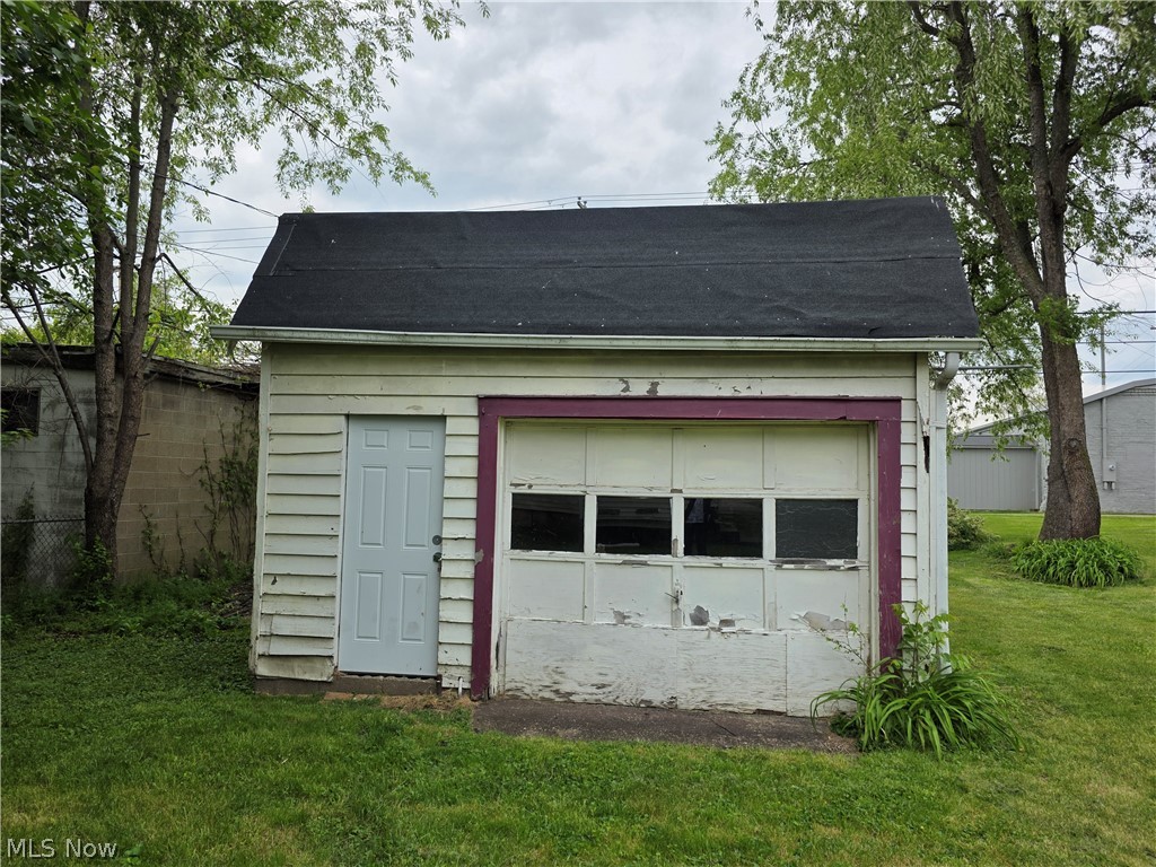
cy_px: 434
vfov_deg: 58.9
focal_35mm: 23
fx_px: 768
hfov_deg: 73.9
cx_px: 578
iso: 80
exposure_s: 1/2327
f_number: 1.7
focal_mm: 6.3
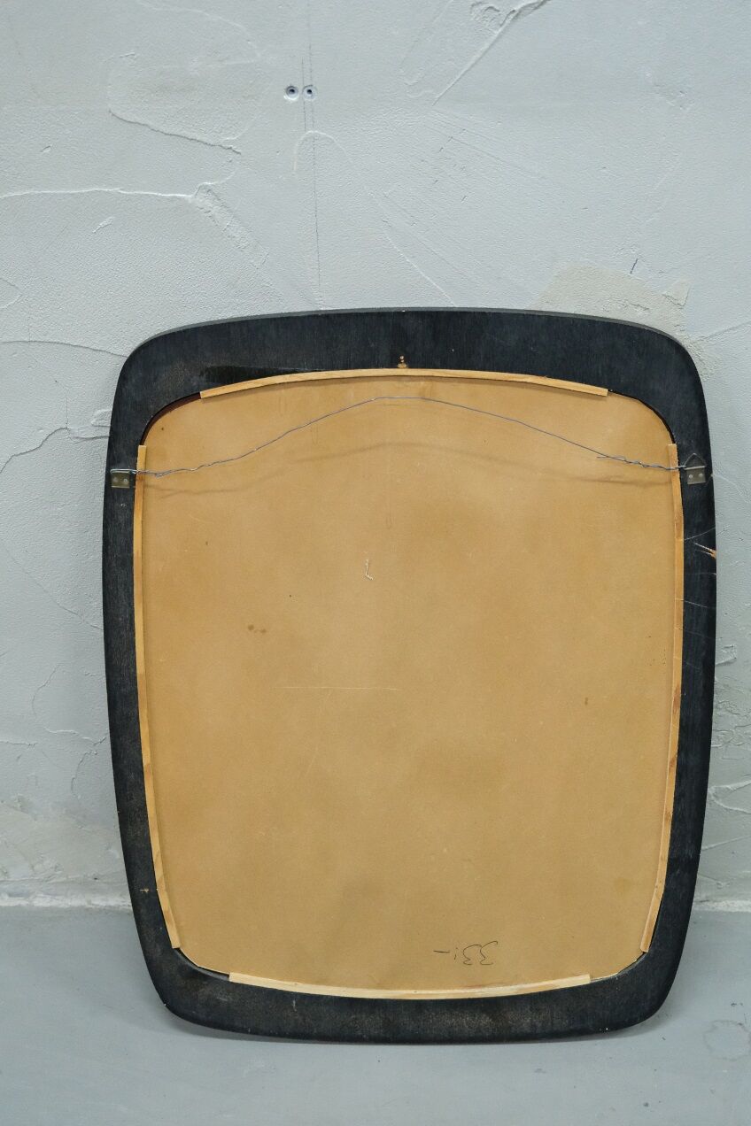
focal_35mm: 54
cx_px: 376
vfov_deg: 36.9
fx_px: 1690
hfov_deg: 25.1
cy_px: 563
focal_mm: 35.8
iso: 5000
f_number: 4
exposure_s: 1/52
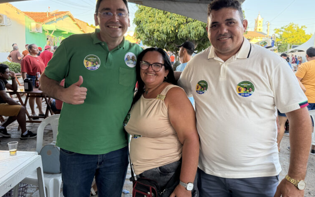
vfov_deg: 47.5
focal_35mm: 26
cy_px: 83
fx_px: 223
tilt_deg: -7.0
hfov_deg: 70.4
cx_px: 160
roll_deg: -0.7
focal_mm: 6.76
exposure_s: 1/166
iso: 200
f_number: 1.78
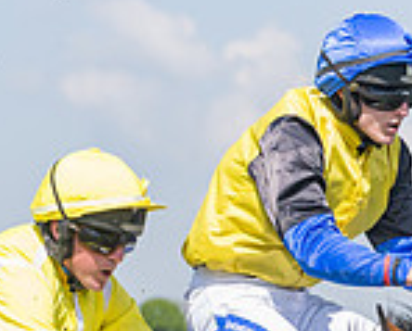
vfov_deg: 4.7
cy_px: 500
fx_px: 4032
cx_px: 198
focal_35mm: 330
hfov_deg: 5.8
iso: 400
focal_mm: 70
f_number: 4
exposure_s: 1/3200
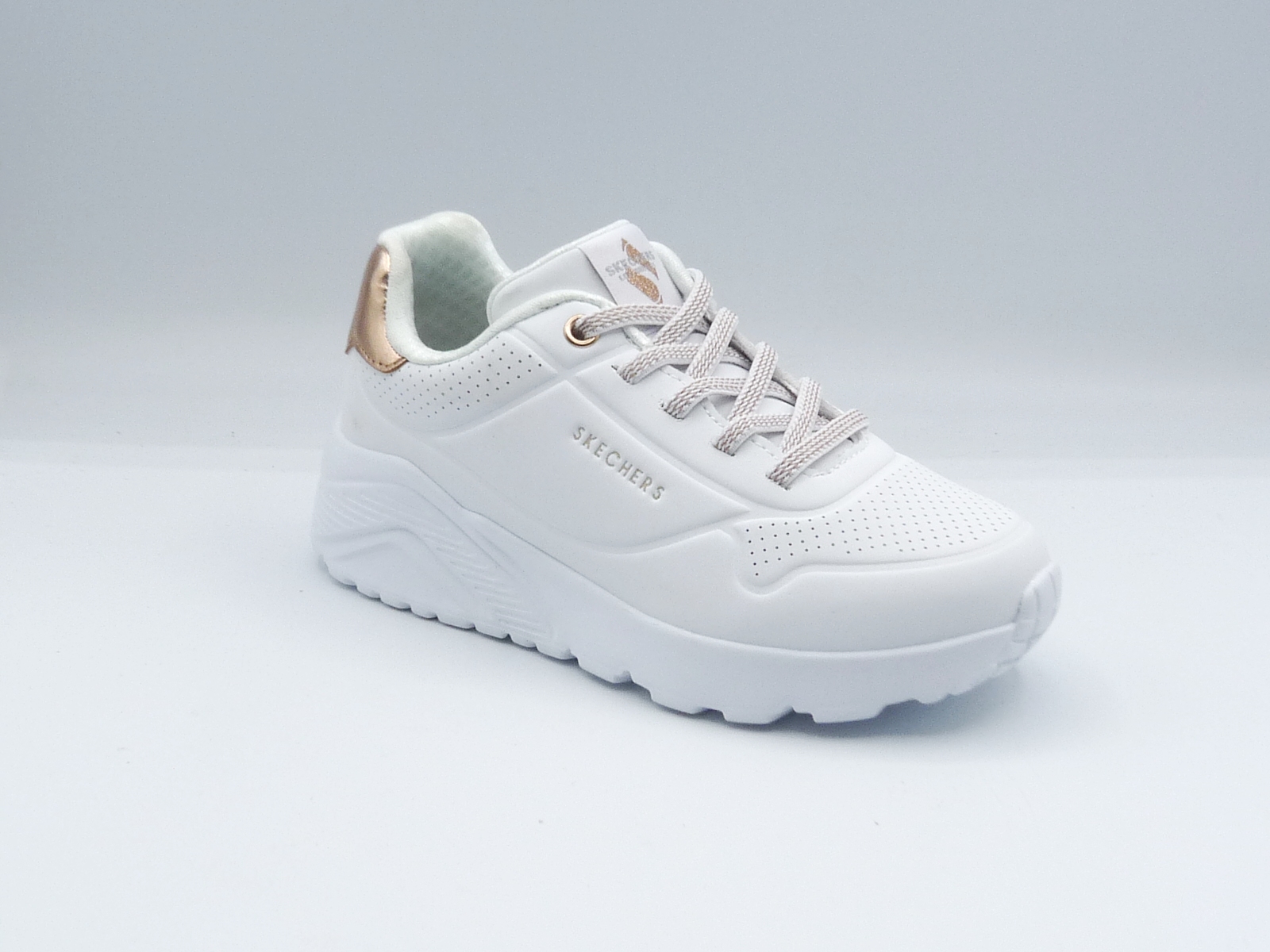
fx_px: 1834
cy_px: 476
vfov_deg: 29.1
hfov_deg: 38.2
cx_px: 635
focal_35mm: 50
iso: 100
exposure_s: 1/200
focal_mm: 4.9
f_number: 5.6
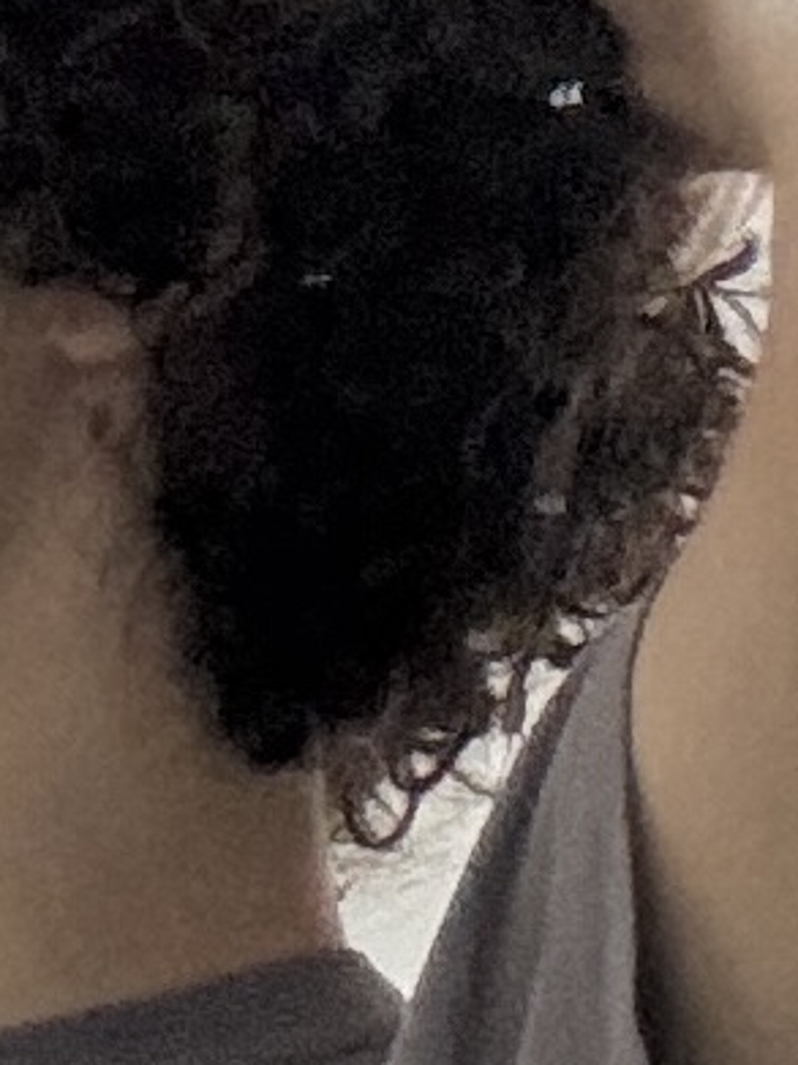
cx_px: 161
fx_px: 2860
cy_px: 350
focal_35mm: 93
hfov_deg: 15.8
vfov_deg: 21.0
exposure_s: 1/50
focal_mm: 2.69
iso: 200
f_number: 1.9
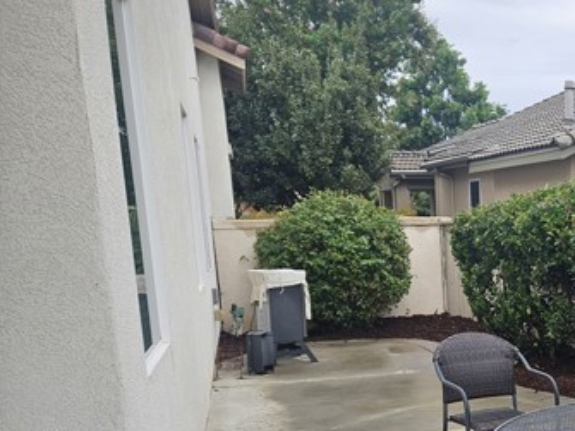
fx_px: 731
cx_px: 546
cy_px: 349
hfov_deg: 39.0
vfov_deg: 31.9
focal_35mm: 44
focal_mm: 5.4
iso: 25
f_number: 1.8
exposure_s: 1/1027
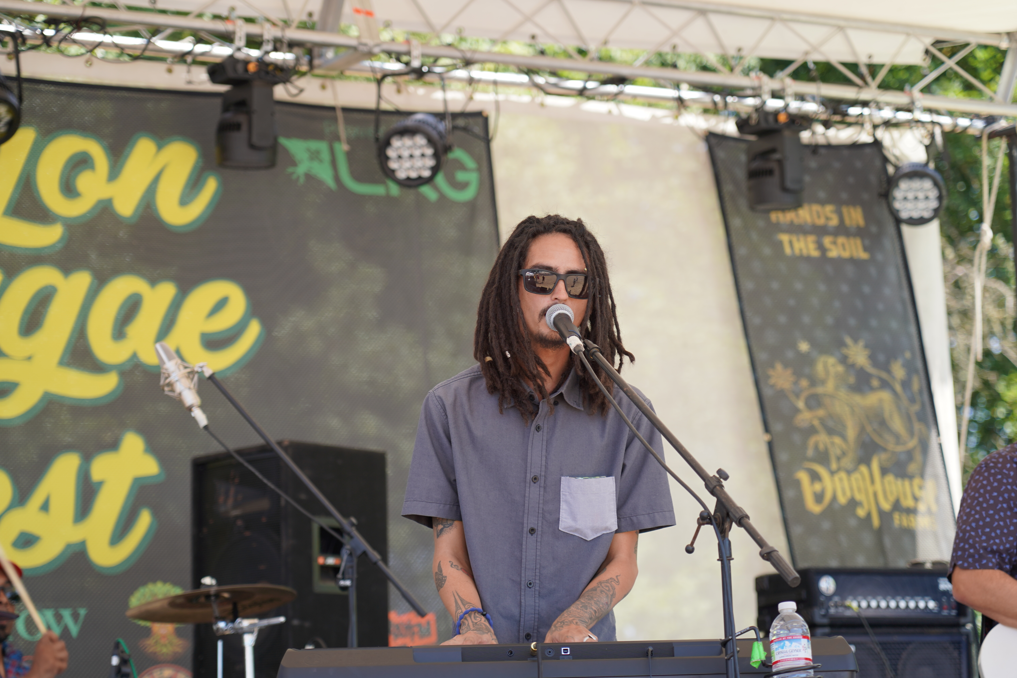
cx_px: 508
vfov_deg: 13.0
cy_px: 339
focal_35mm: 105
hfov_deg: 19.5
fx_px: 2966
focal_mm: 105
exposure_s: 1/200
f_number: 4
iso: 100
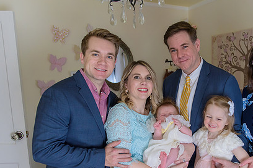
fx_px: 260
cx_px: 174
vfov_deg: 35.6
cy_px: 110
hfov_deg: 50.7
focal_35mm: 37
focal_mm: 26
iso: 1600
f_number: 3.2
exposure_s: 1/125
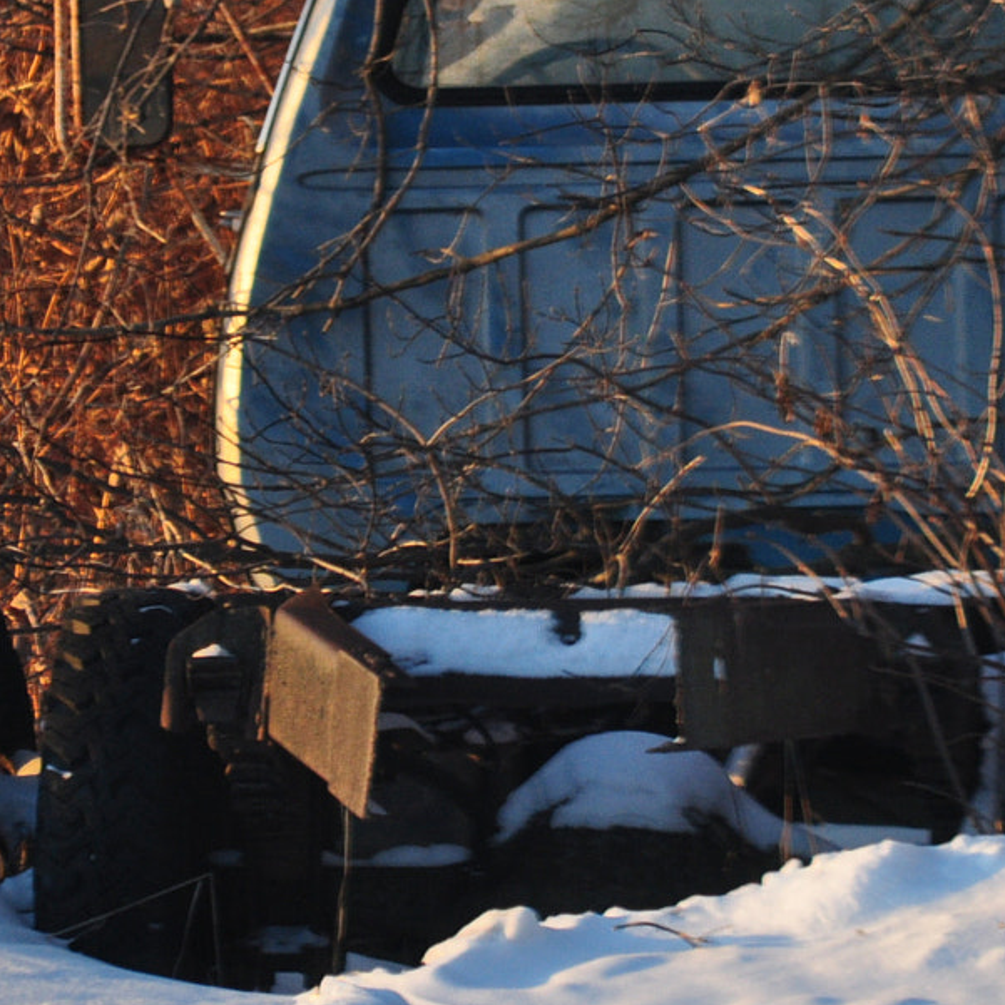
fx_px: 21153
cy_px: 444
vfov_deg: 2.7
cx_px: 734
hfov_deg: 2.7
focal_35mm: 644
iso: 640
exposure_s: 1/250
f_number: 5.6
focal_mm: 190
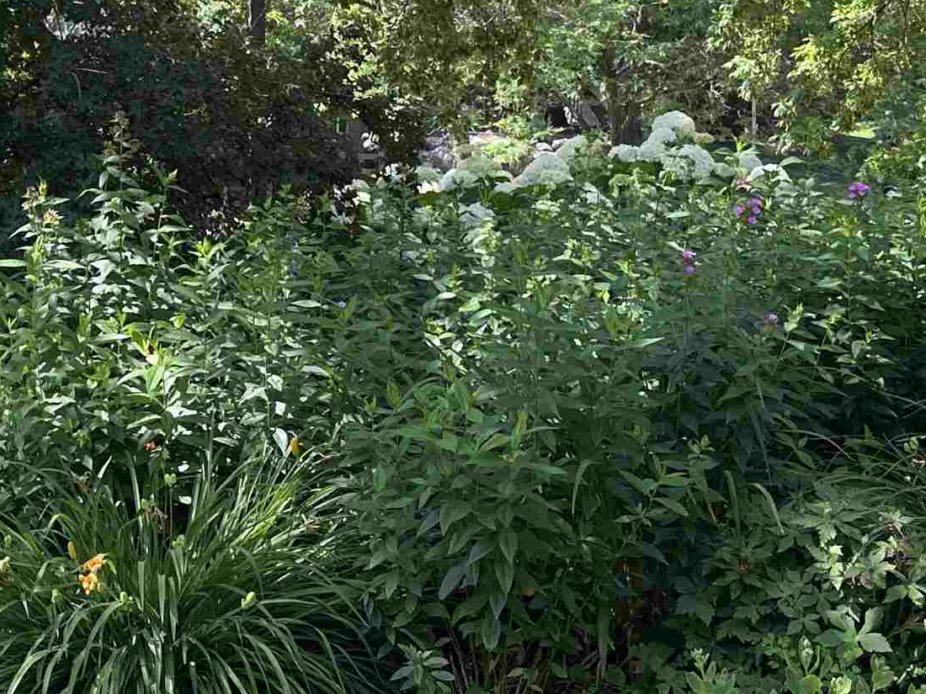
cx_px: 279
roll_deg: +0.0
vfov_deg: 21.5
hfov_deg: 28.7
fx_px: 1792
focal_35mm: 67
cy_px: 89
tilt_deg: +1.7
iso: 80
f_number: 1.78
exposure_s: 1/433
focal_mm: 6.86
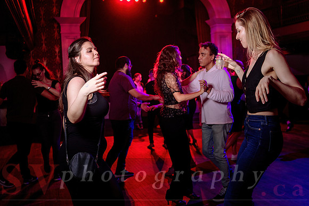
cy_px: 93
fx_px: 377
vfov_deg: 30.6
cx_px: 170
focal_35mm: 44
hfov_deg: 44.5
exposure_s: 1/80
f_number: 2.8
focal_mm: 40
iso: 1000
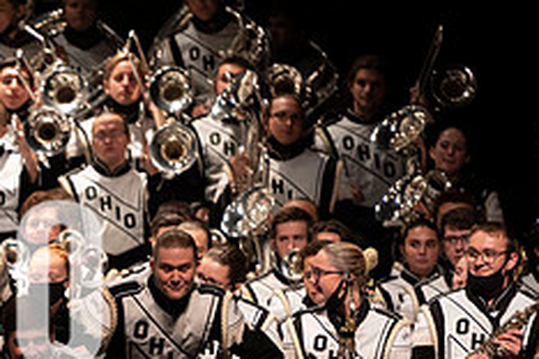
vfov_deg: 2.8
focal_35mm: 495
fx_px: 7411
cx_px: -71
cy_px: 308
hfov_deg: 4.2
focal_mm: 200
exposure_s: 1/500
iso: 2500
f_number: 2.8
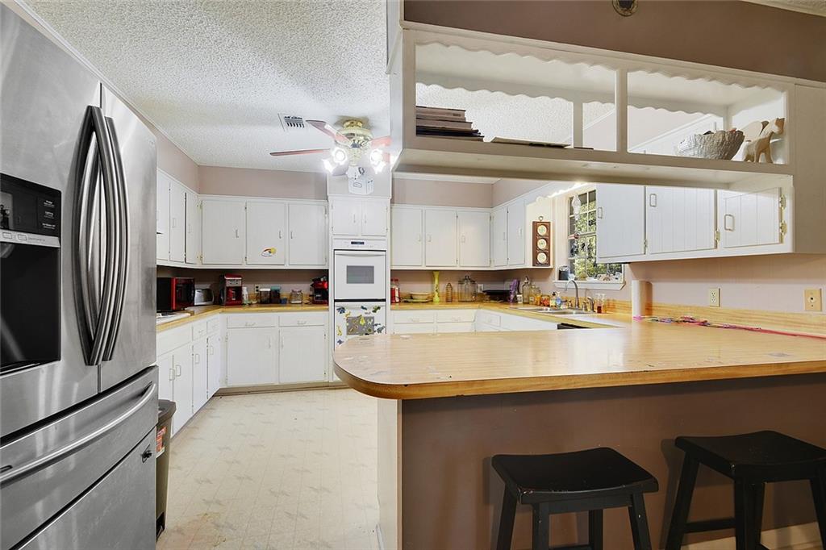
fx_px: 367
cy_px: 275
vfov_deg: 73.7
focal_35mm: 16
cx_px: 413
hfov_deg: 96.8
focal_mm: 16
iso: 200
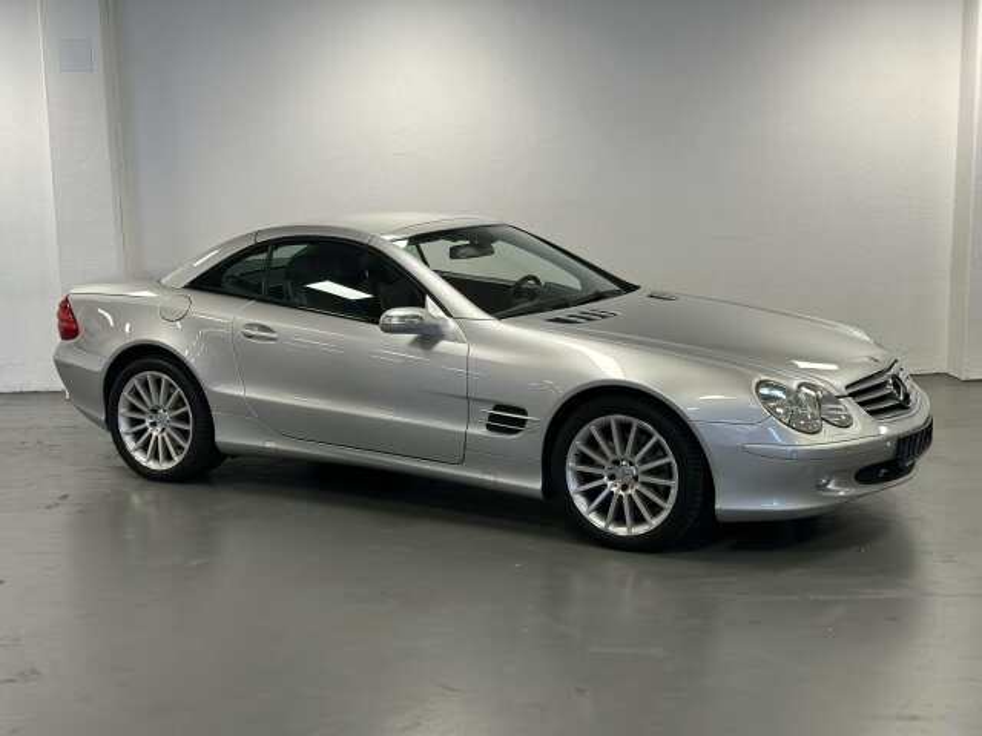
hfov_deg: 39.7
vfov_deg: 30.3
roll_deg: +0.5
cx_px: 491
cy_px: 368
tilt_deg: -10.3
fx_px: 1362
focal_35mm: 48
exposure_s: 1/91
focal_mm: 6.86
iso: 125
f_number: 1.78
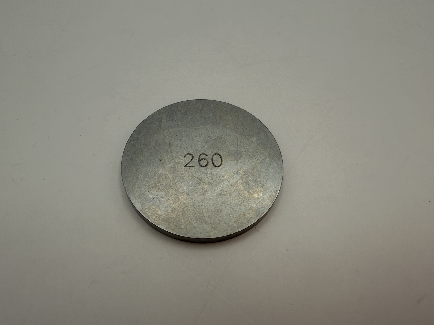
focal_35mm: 27
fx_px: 339
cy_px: 172
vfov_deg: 51.3
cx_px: 203
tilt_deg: -57.0
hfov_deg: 65.3
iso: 40
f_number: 2.2
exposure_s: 1/507
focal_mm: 2.22
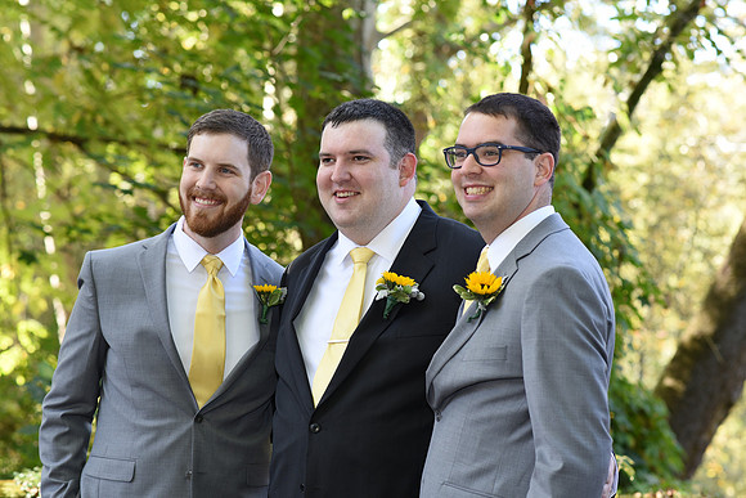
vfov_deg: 16.1
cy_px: 249
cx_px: 373
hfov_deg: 23.9
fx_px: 1762
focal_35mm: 85
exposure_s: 1/200
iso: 500
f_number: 4.5
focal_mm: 85
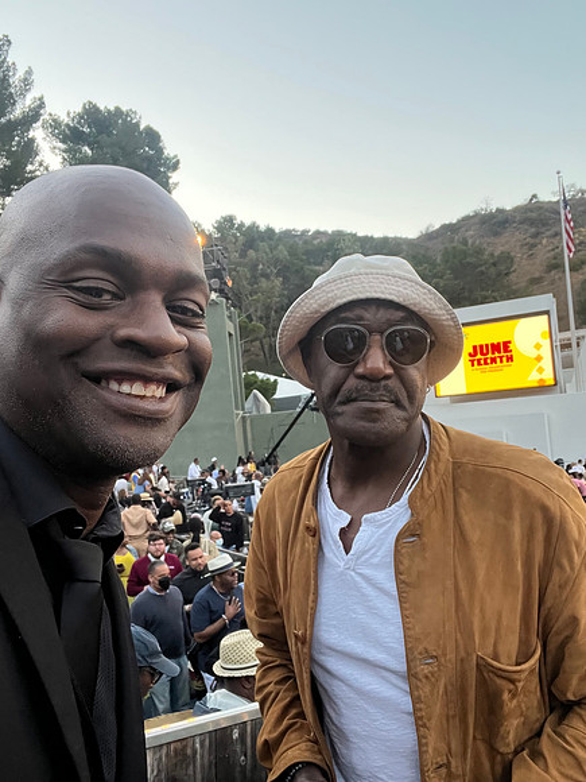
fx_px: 677
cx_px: 293
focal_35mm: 30
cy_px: 391
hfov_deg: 46.8
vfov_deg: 60.0
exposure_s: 1/60
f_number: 2.2
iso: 400
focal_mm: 2.71
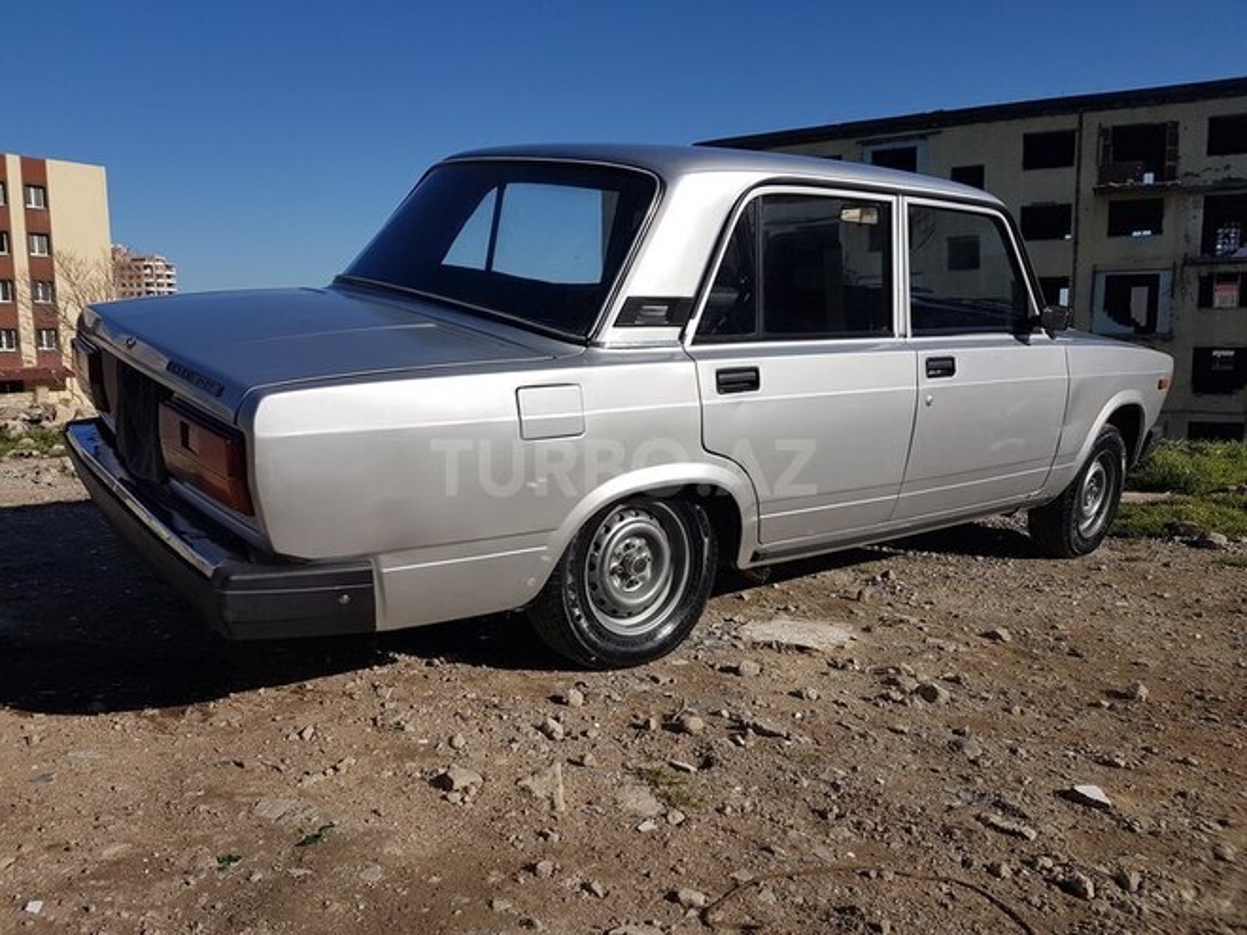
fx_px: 937
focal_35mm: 26
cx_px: 624
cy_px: 468
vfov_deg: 53.1
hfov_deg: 67.3
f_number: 1.7
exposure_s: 1/4624
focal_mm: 4.2
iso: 40
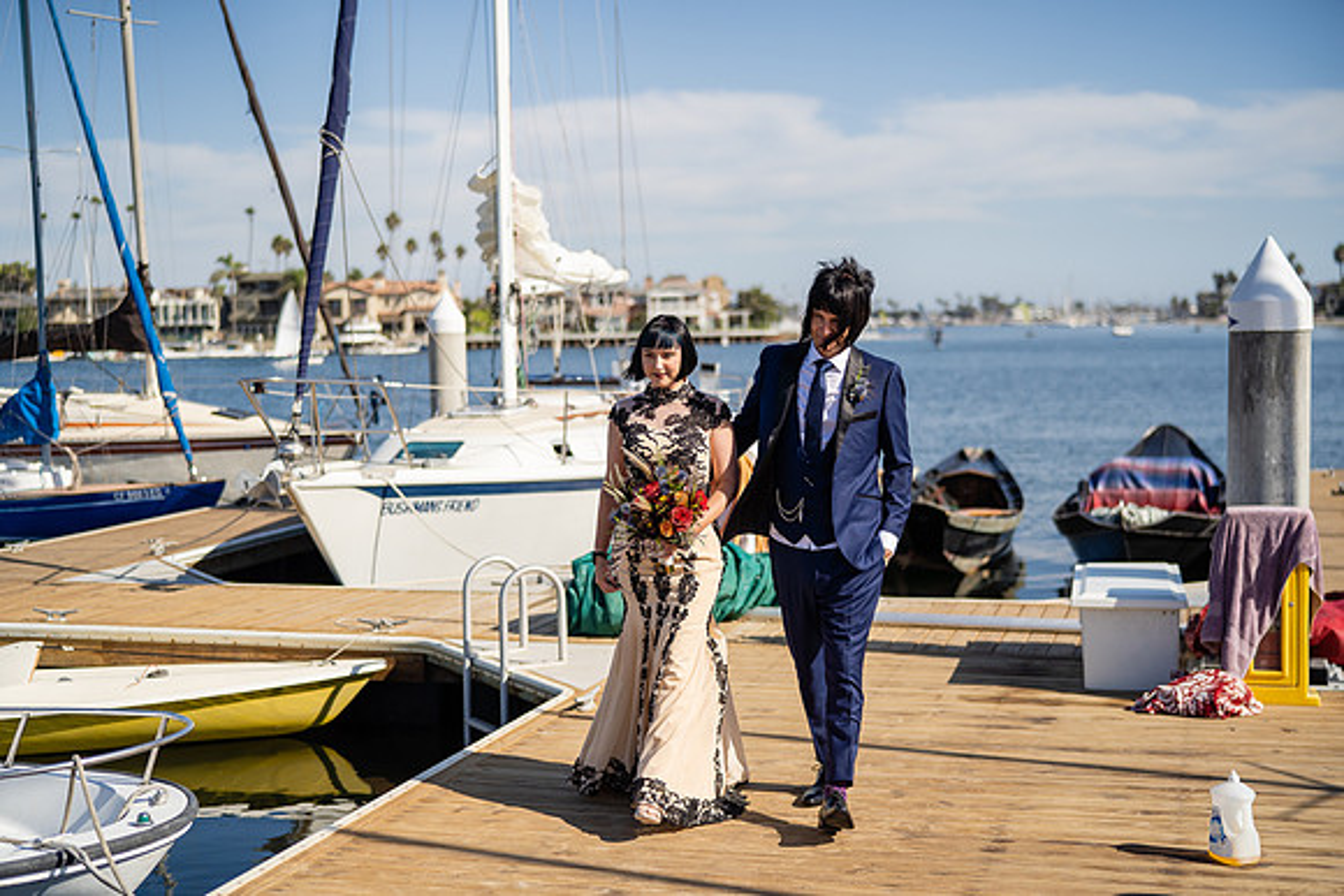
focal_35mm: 50
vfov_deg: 27.0
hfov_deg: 39.6
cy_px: 448
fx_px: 1867
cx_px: 672
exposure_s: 1/8000
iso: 50
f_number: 1.8
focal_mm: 50
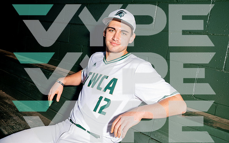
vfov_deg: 32.8
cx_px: 114
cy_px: 74
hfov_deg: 50.4
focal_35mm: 39
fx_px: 243
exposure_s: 1/250
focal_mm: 38
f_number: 8
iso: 100
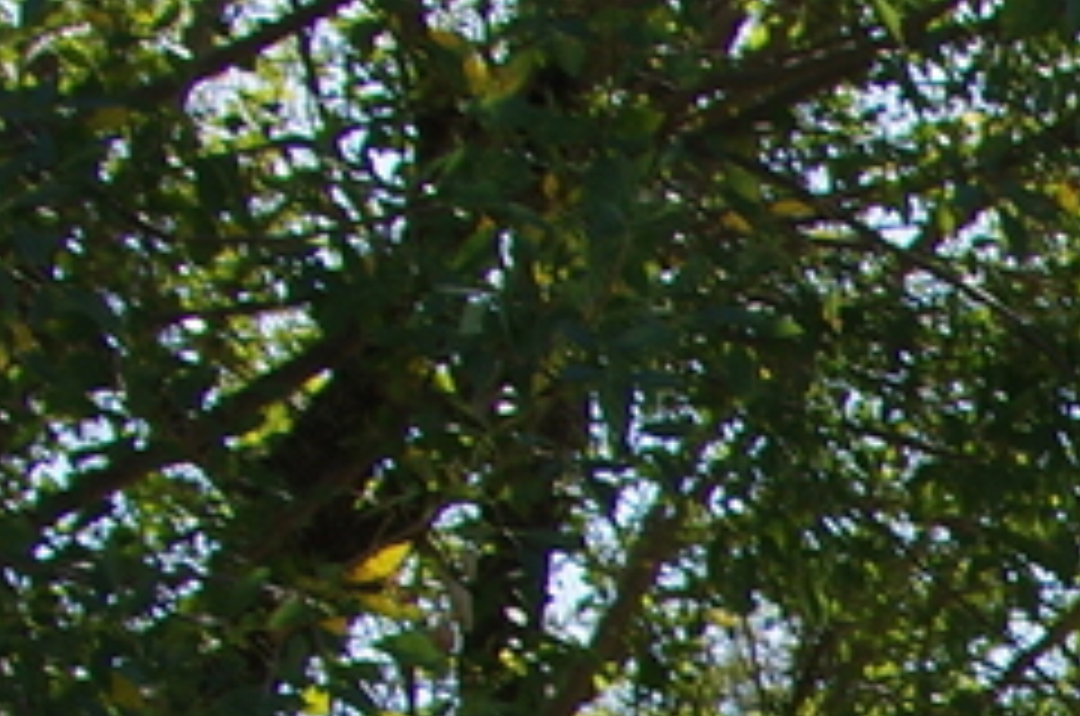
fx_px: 5479
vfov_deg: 7.3
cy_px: 1306
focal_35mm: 183
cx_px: 2390
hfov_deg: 10.1
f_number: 7.1
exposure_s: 1/400
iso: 200
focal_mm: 18
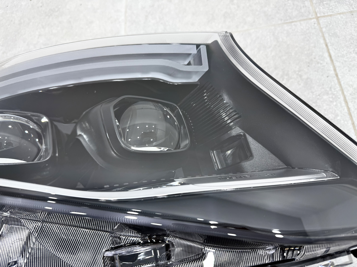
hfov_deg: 71.6
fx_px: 248
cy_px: 134
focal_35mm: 24
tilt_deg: -66.0
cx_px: 178
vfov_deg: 56.8
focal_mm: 6.76
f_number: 1.78
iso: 64
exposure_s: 1/146
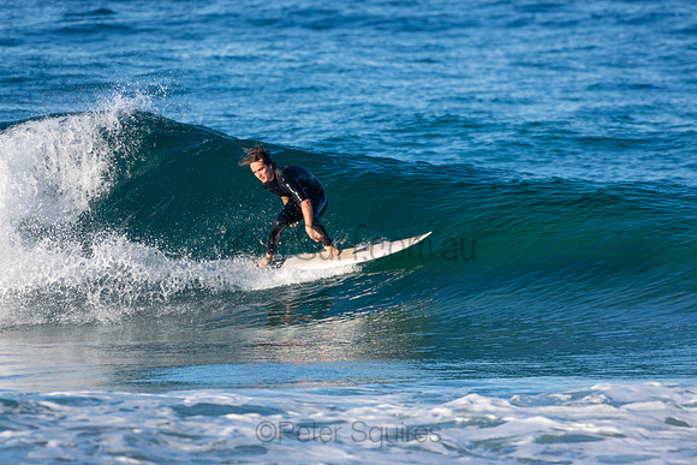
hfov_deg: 2.7
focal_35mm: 750
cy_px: 232
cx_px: 348
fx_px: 14524
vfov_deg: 1.8
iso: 360
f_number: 5.6
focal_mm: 500
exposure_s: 1/1250
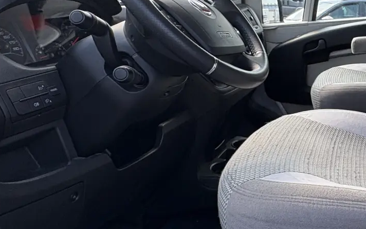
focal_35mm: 40
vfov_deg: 31.8
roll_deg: +2.6
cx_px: 338
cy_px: 81
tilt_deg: -9.0
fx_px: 399
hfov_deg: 44.3
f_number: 2.2
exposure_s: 1/129
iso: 32
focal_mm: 2.22
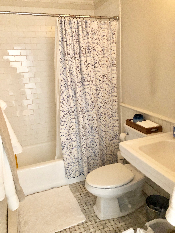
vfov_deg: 63.4
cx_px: 88
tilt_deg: -13.0
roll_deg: +1.9
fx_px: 189
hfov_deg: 49.7
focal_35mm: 28
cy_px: 116
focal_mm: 3.99
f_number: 1.8
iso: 100
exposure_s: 1/5
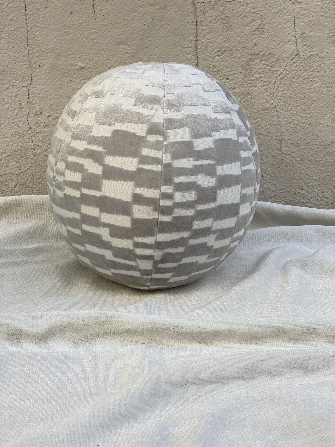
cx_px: 168
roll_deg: -0.6
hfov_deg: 28.0
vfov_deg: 36.8
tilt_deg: -17.5
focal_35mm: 52
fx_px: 671
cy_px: 224
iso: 20
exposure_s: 1/235
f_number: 2
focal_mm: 6
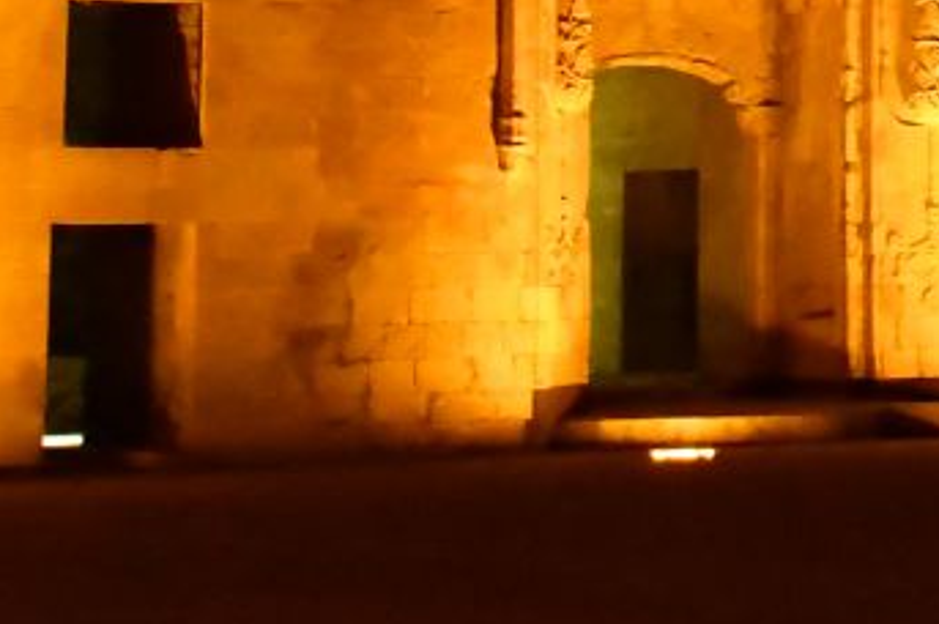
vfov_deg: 9.5
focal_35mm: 140
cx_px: 1788
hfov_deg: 13.0
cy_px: -257
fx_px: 3648
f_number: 3.5
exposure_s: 1/40
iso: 12800
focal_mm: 20
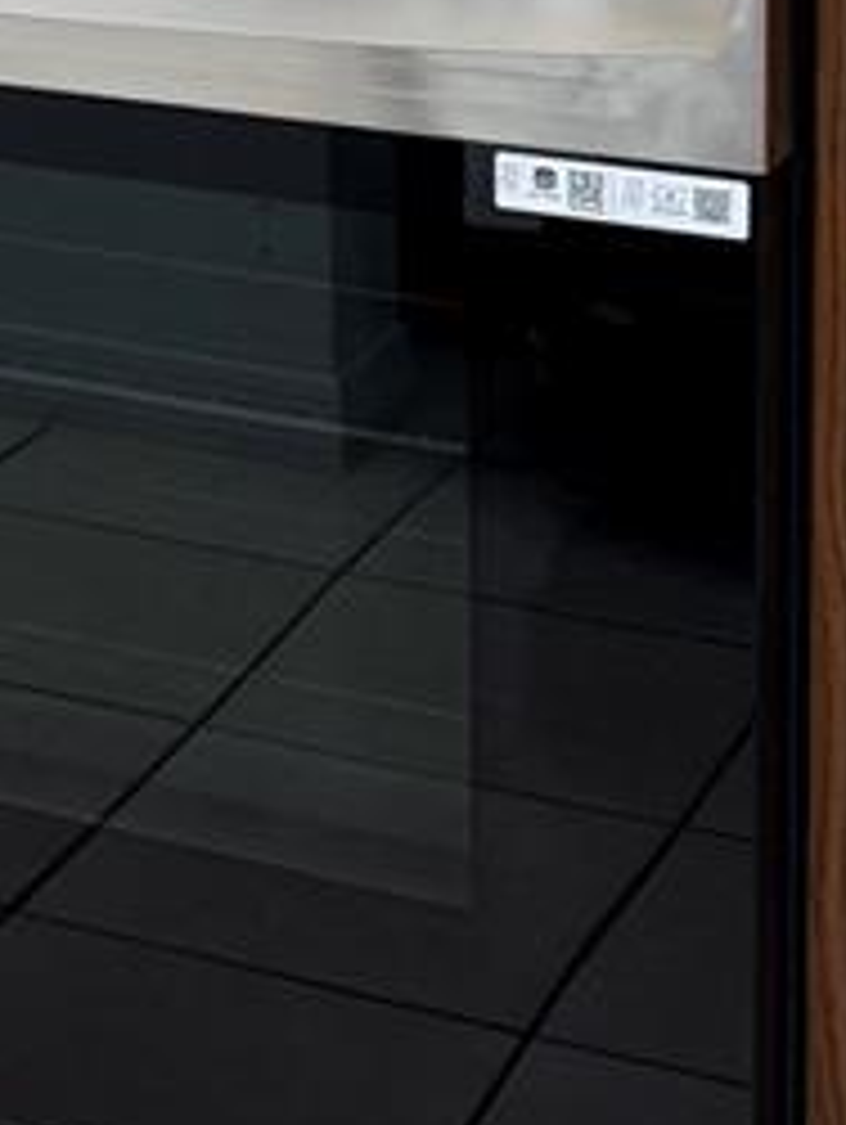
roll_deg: +3.2
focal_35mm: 115
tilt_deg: -8.5
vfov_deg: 16.1
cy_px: -396
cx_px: -824
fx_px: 3741
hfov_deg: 11.6
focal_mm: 6.76
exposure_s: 1/60
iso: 125
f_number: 1.78
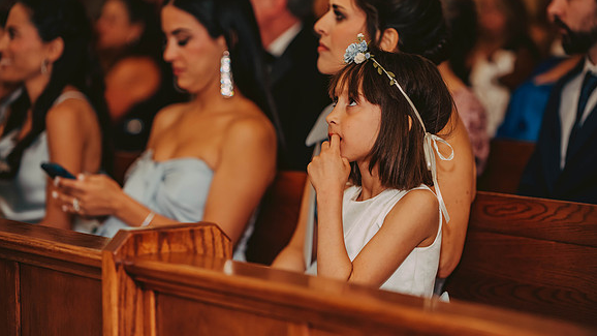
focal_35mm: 142
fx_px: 2248
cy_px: 147
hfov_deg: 15.1
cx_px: 298
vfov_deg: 8.5
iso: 800
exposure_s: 1/80
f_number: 2.8
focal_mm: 135
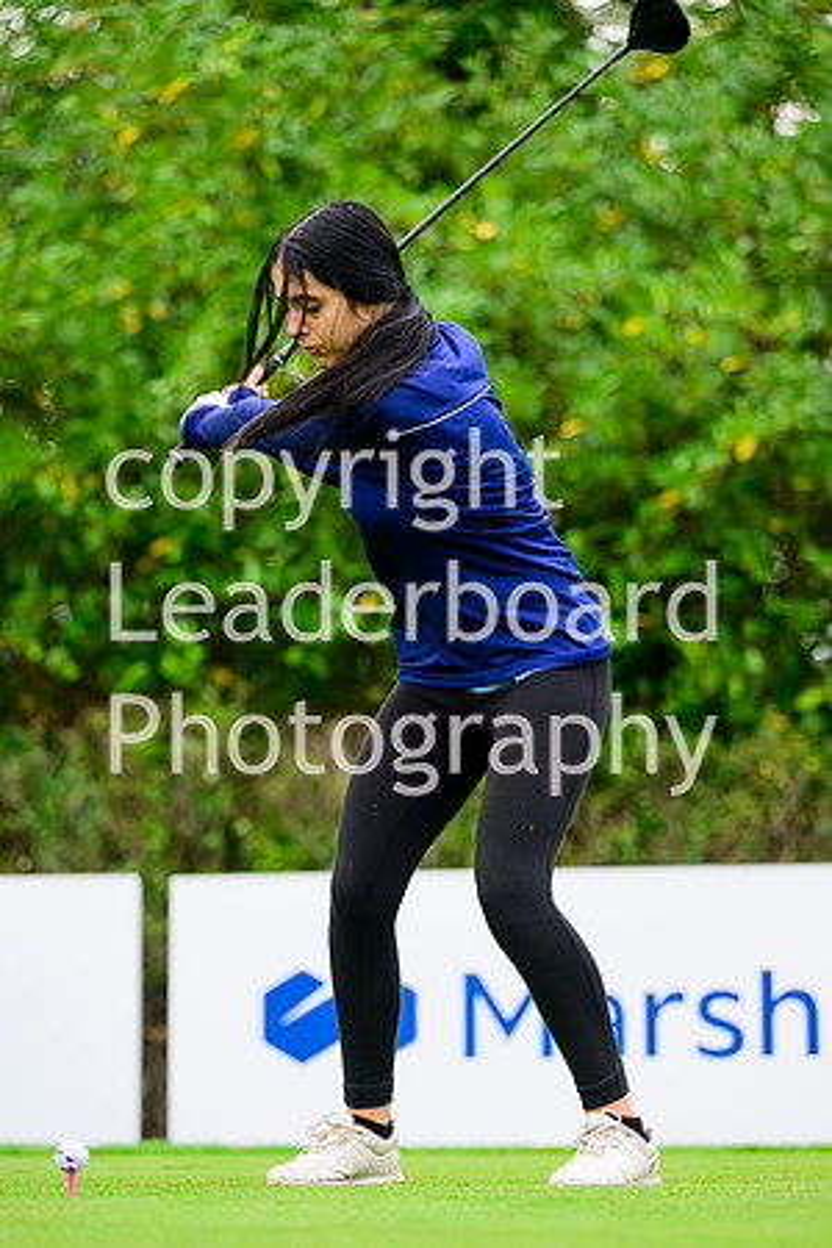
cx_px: 416
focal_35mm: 115
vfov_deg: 17.8
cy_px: 624
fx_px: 3986
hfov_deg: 11.9
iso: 1250
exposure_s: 1/2000
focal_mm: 115
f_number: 3.2
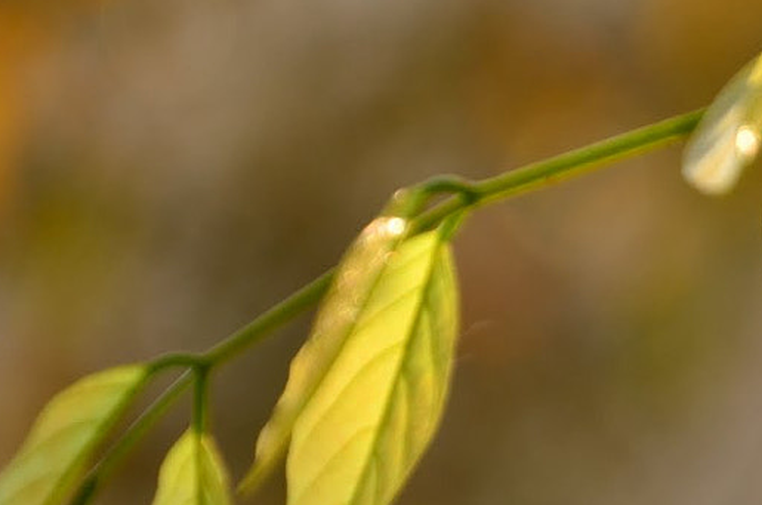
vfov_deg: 2.8
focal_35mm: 490
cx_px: 948
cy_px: 207
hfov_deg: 4.2
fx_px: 10340
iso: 200
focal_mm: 105
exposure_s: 1/400
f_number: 5.6
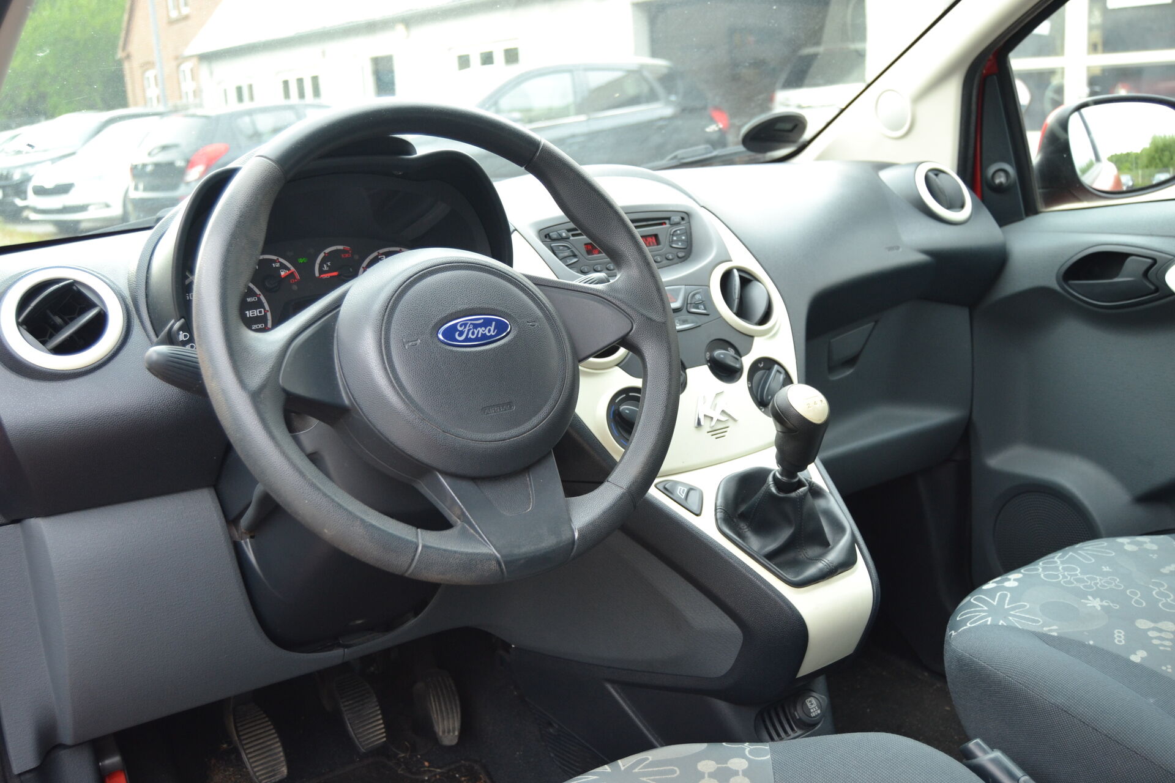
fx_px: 1175
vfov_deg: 36.9
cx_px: 588
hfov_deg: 53.1
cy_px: 392
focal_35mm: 36
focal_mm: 24
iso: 400
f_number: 4.5
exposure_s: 1/80
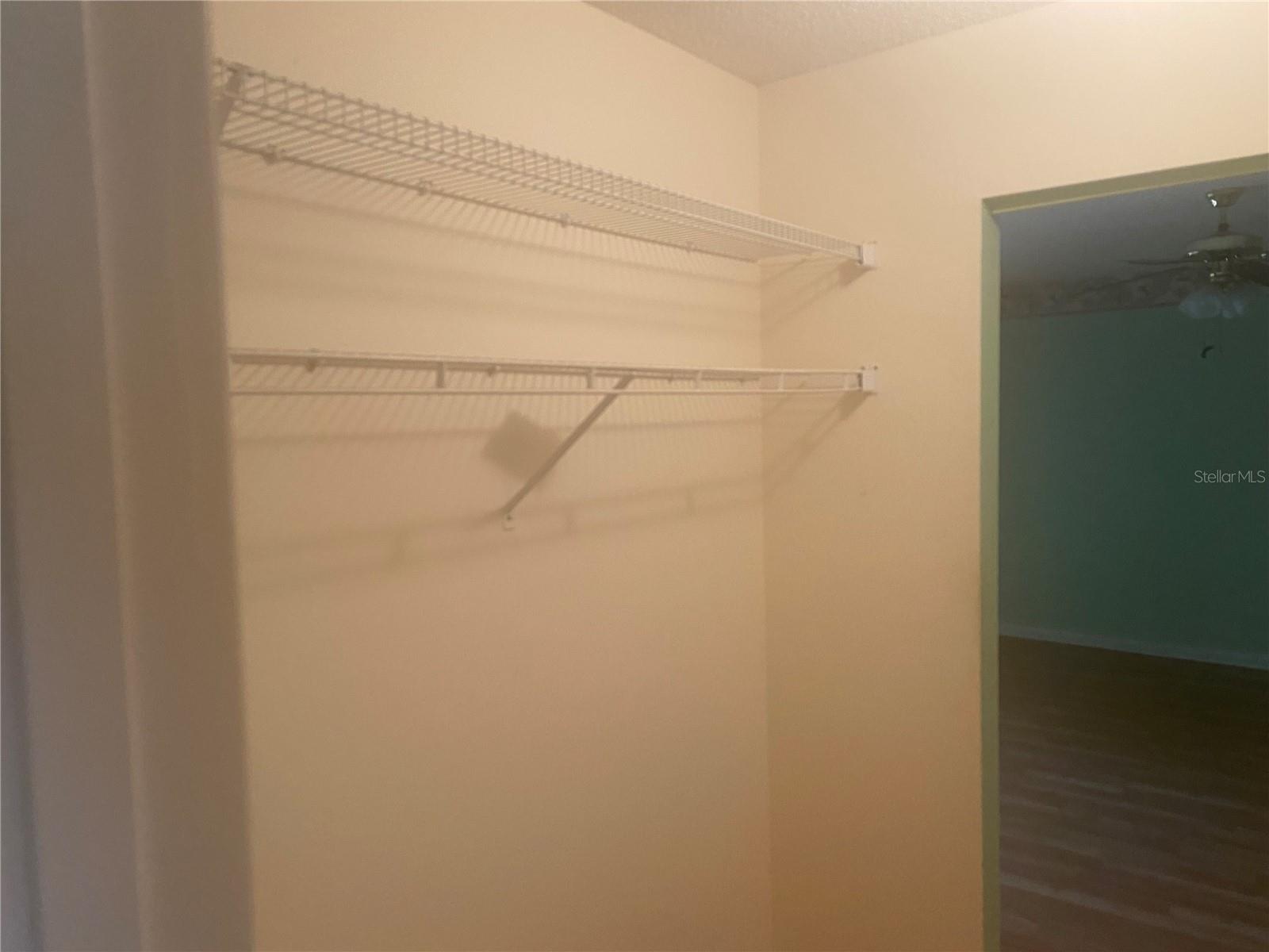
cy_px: 476
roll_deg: +1.3
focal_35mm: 26
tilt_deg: -3.2
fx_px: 953
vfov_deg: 53.1
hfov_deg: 67.3
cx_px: 634
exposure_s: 1/60
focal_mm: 4.25
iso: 250
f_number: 1.8
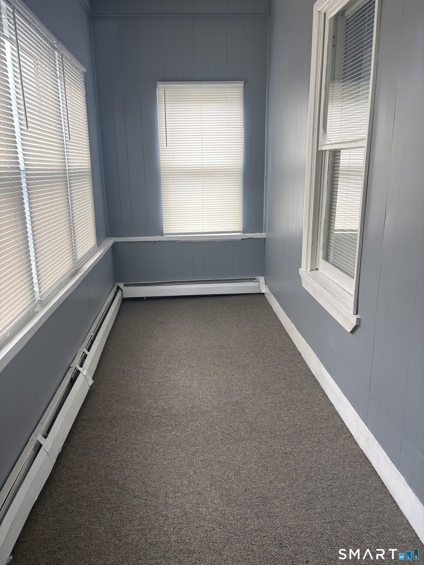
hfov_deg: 53.1
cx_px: 212
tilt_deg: -12.9
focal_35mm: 26
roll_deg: +1.1
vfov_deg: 67.3
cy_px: 282
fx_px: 425
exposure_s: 1/120
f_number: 1.6
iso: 64
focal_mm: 5.96
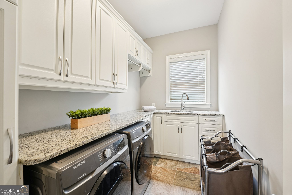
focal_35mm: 14
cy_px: 98
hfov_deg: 104.3
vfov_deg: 81.2
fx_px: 114
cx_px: 146
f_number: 8
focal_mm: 14
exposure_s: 1/6
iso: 320
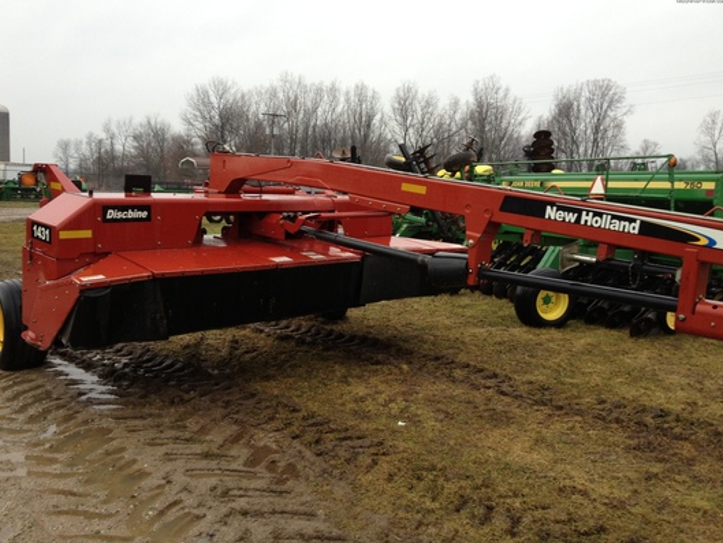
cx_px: 355
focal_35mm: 36
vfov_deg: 39.7
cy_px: 274
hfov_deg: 51.3
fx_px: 752
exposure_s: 1/120
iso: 64
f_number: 2.4
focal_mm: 4.28
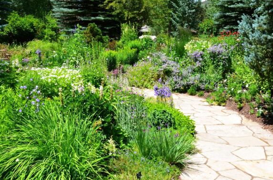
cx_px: 145
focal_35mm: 37
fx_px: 280
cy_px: 83
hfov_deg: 52.0
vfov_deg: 35.7
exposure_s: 1/125
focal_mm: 22
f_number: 11
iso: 140
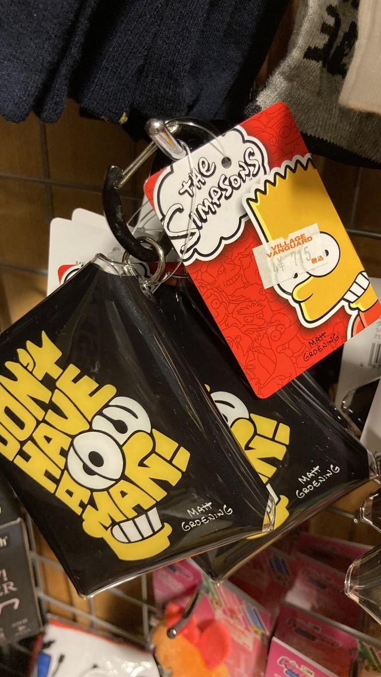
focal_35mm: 31
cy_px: 342
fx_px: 557
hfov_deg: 37.8
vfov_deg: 62.6
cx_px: 189
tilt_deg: -30.4
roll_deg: -2.1
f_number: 1.8
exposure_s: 1/33
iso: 250
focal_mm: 3.99
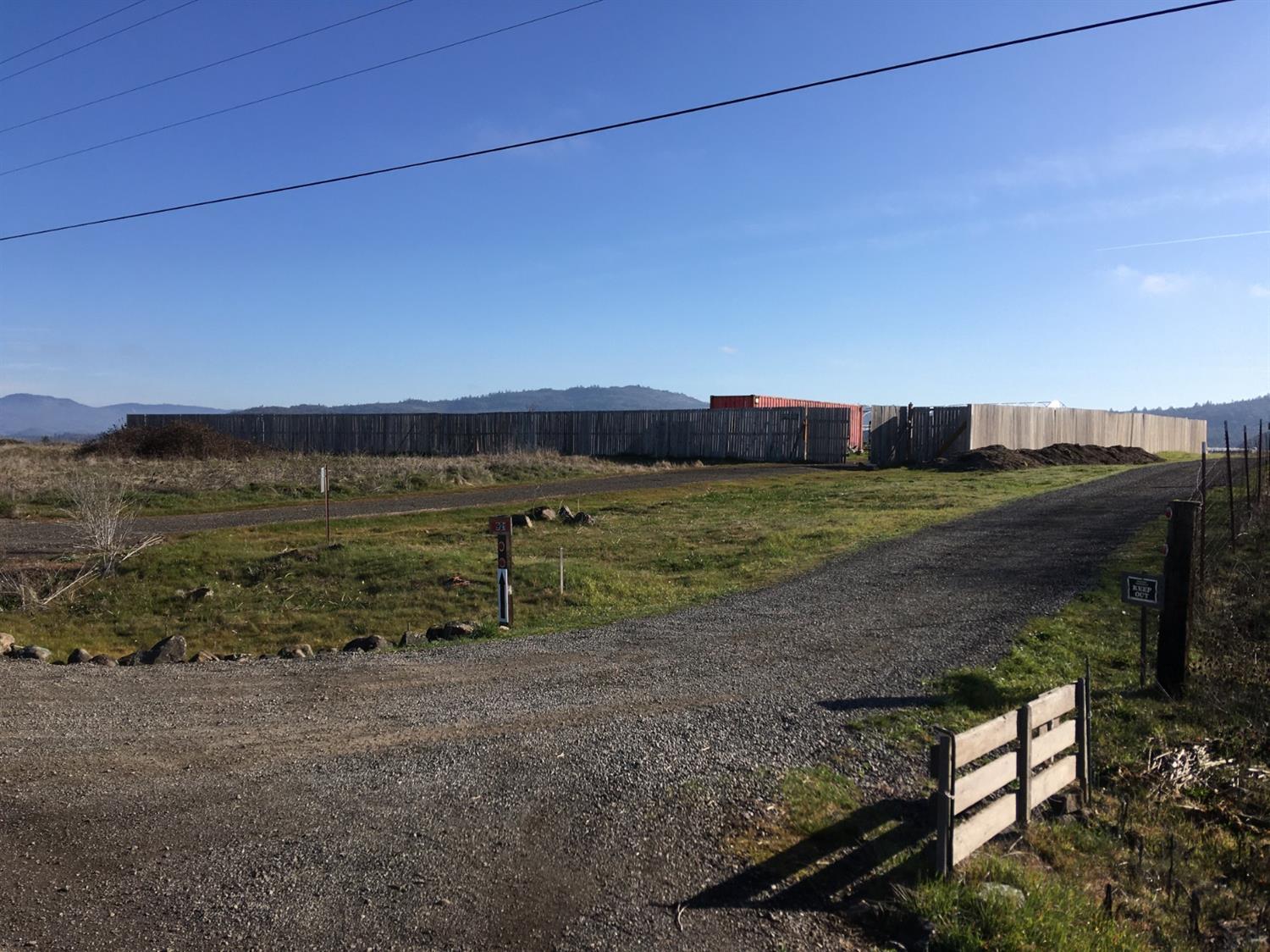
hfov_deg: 61.7
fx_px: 1064
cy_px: 476
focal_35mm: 29
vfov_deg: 48.2
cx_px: 635
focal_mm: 4.15
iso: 25
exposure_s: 1/1479
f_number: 2.2
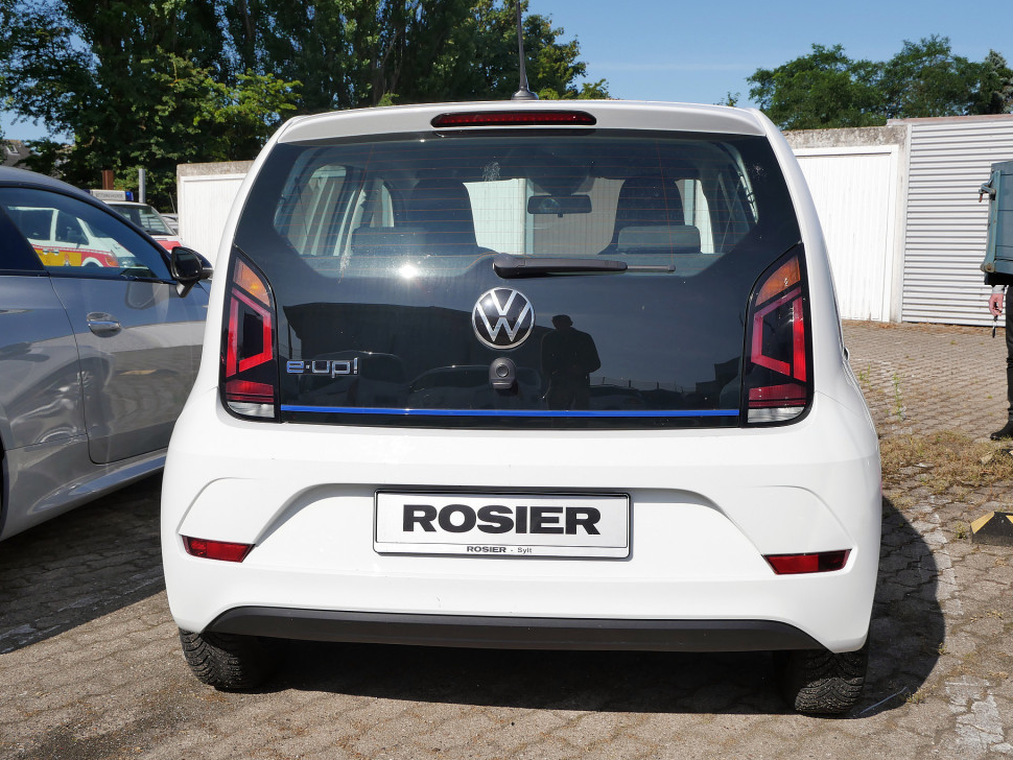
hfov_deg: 49.0
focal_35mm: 38
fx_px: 1112
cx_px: 494
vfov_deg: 37.7
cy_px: 377
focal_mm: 18
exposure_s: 1/500
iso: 200
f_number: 8
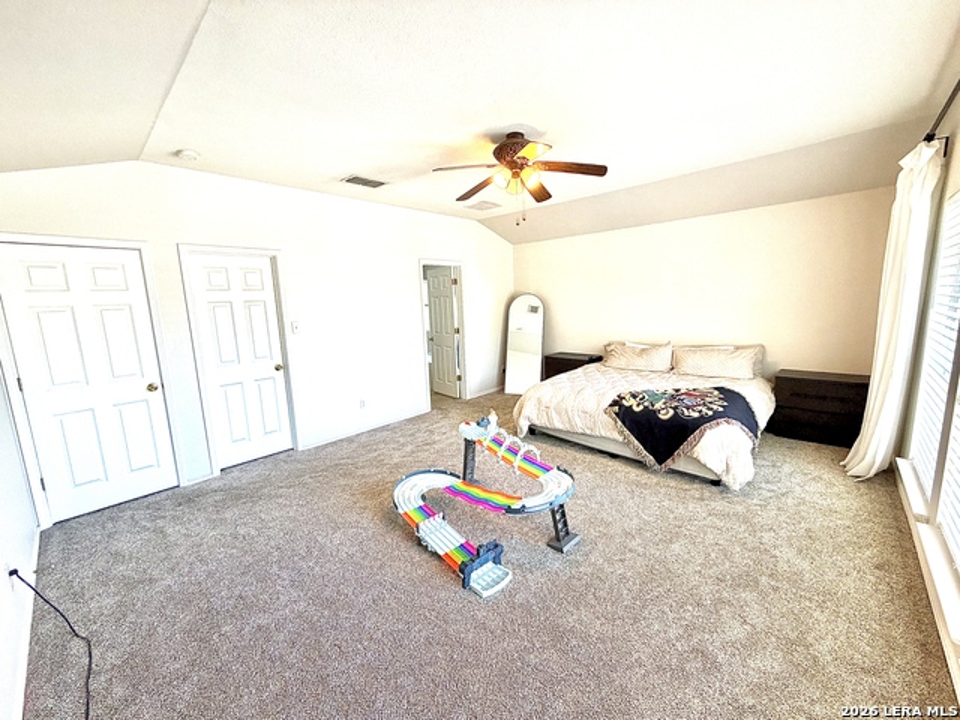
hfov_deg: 102.1
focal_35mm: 14
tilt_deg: -8.1
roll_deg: +2.2
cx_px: 480
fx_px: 388
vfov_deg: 85.7
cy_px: 360
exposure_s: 1/120
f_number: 2.2
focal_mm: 2.22
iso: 200
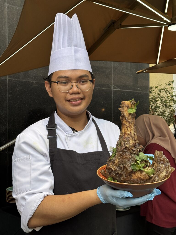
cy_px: 118
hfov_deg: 30.3
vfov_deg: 39.7
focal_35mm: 48
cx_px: 88
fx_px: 325
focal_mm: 6.76
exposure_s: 1/50
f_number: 1.78
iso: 125
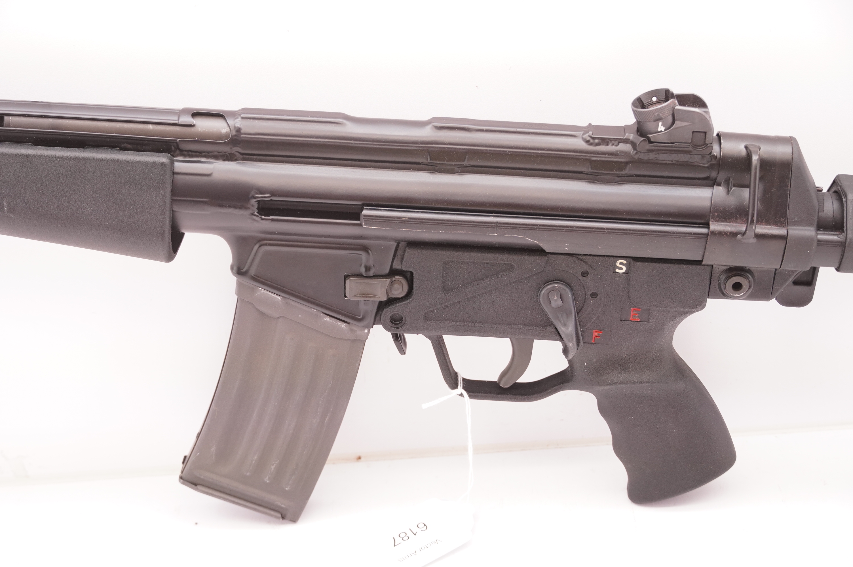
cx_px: 426
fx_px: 1598
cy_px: 284
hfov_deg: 29.9
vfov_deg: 20.1
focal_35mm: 68
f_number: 5.6
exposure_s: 1/100
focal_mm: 45
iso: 800
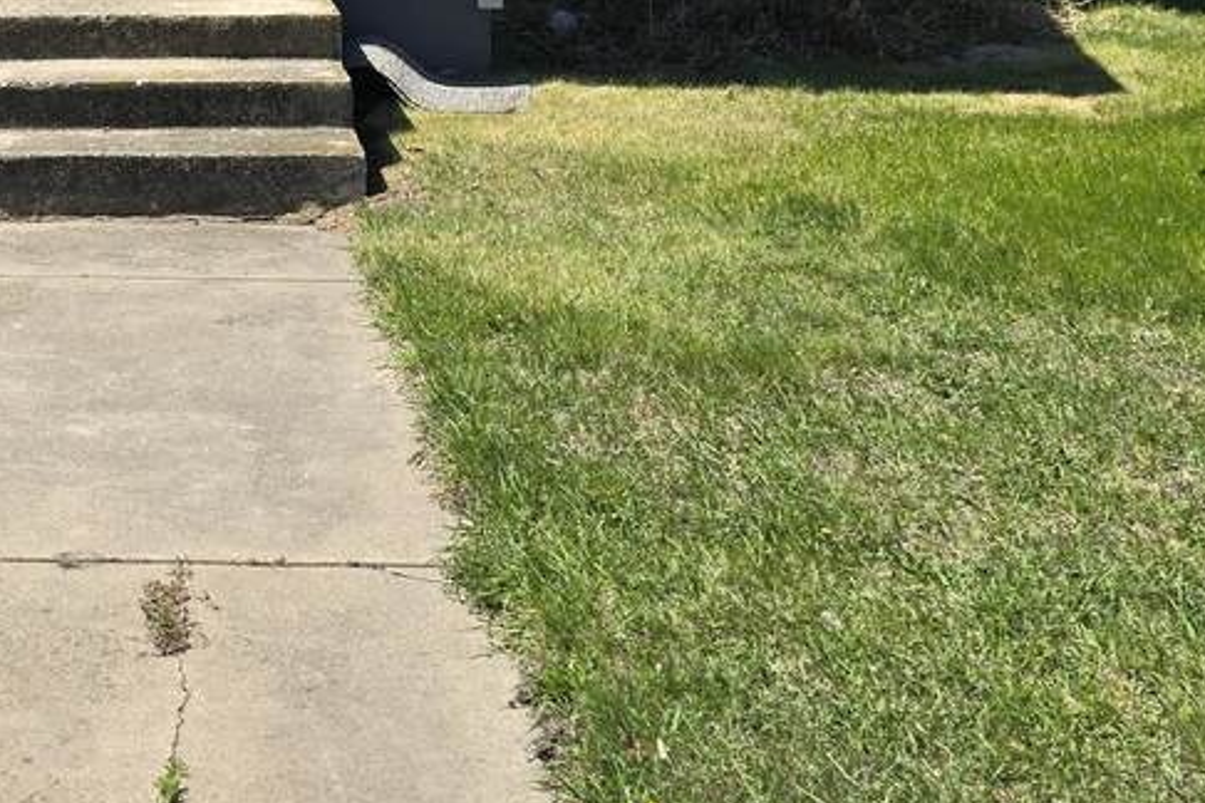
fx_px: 2109
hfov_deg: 30.6
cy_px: -362
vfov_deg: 19.2
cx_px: 149
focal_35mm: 63
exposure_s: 1/594
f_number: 1.7
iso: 12
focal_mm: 6.3
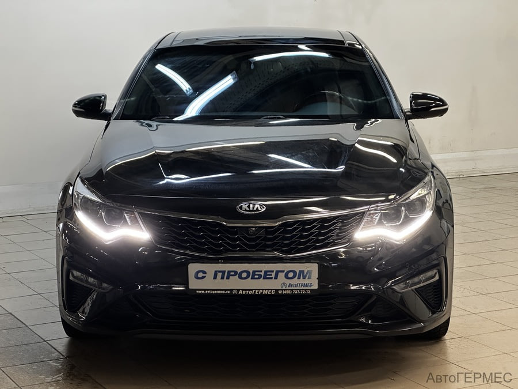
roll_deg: -0.1
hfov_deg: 25.3
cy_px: 194
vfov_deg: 19.1
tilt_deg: -8.1
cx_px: 259
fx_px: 1152
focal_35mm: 77
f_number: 2.8
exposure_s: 1/50
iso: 200
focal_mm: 9
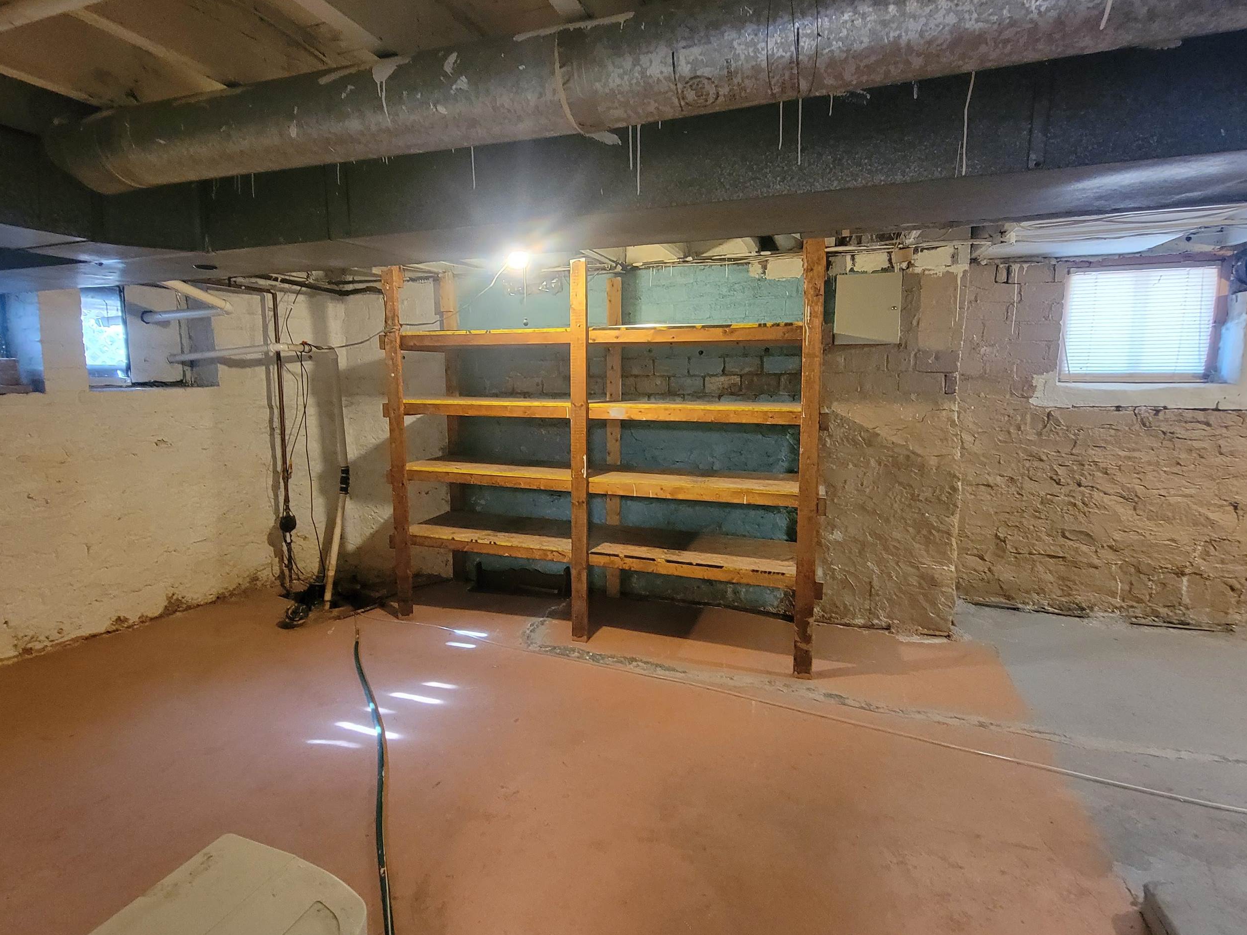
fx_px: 576
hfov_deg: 94.4
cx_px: 590
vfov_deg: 78.1
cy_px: 454
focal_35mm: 16
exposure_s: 1/30
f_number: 2.2
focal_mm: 2.2
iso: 640
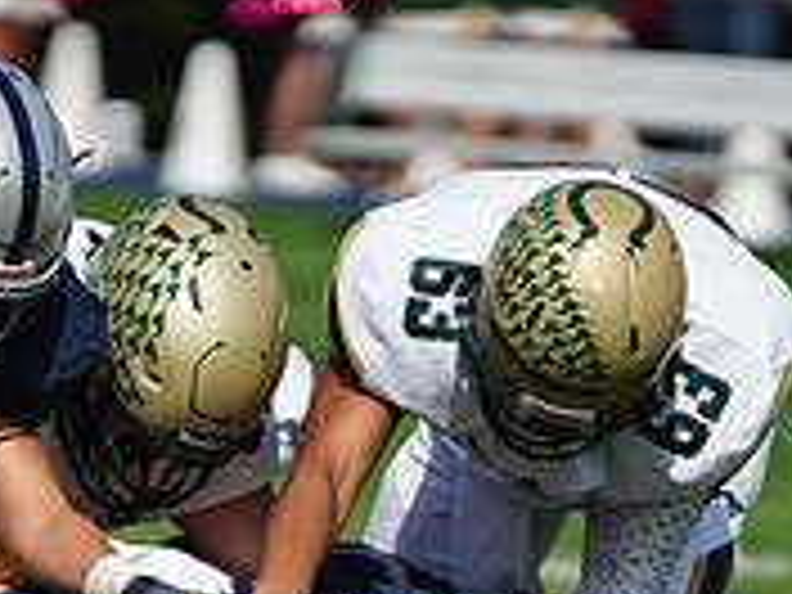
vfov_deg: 1.8
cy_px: 668
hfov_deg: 2.4
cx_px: 194
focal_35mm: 827
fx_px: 18921
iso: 400
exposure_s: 1/8000
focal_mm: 261
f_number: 2.8
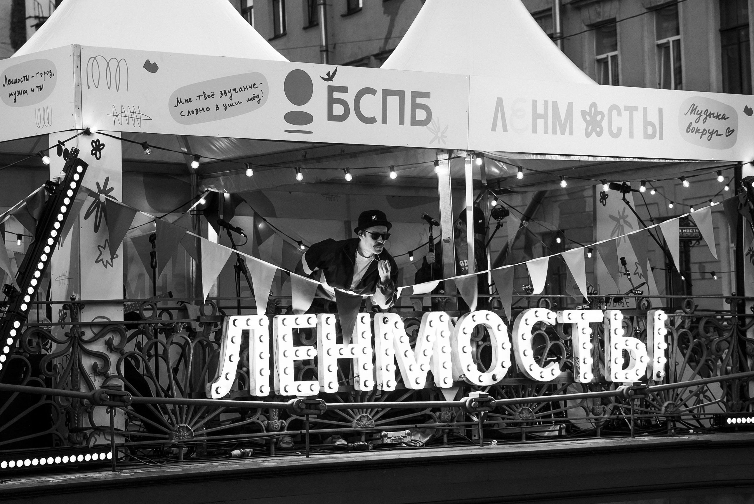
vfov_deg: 12.1
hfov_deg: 18.1
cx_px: 361
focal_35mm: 113
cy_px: 255
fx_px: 2367
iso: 200
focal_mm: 75
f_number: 5
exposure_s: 1/400
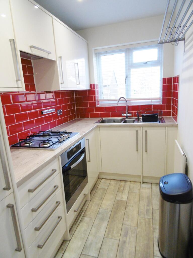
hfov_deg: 61.1
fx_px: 164
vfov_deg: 76.4
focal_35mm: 22
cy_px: 129
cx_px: 96
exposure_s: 1/60
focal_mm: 4
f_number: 3
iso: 200
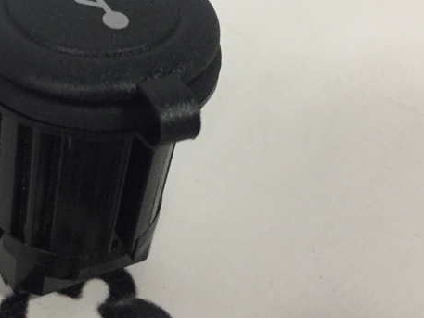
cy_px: 105
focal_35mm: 65
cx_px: 28
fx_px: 796
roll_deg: -3.6
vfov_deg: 22.5
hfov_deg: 28.5
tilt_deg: -42.4
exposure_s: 1/33
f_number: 2.2
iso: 160
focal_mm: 4.15
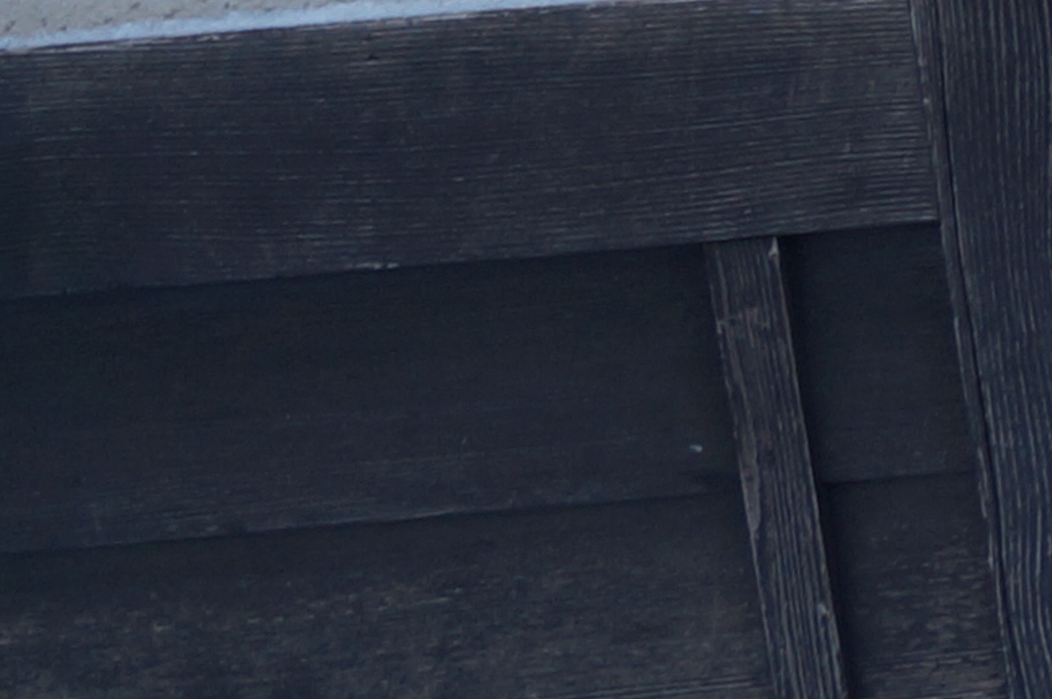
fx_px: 6041
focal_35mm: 207
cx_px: 3187
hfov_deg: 8.3
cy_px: -198
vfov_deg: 6.6
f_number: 4
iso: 100
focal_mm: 22
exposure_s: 1/60
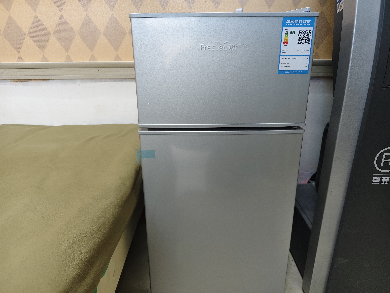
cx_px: 195
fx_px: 259
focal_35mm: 23
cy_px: 146
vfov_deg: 58.9
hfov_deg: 73.9
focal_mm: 5.56
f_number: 1.88
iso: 1022
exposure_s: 1/50
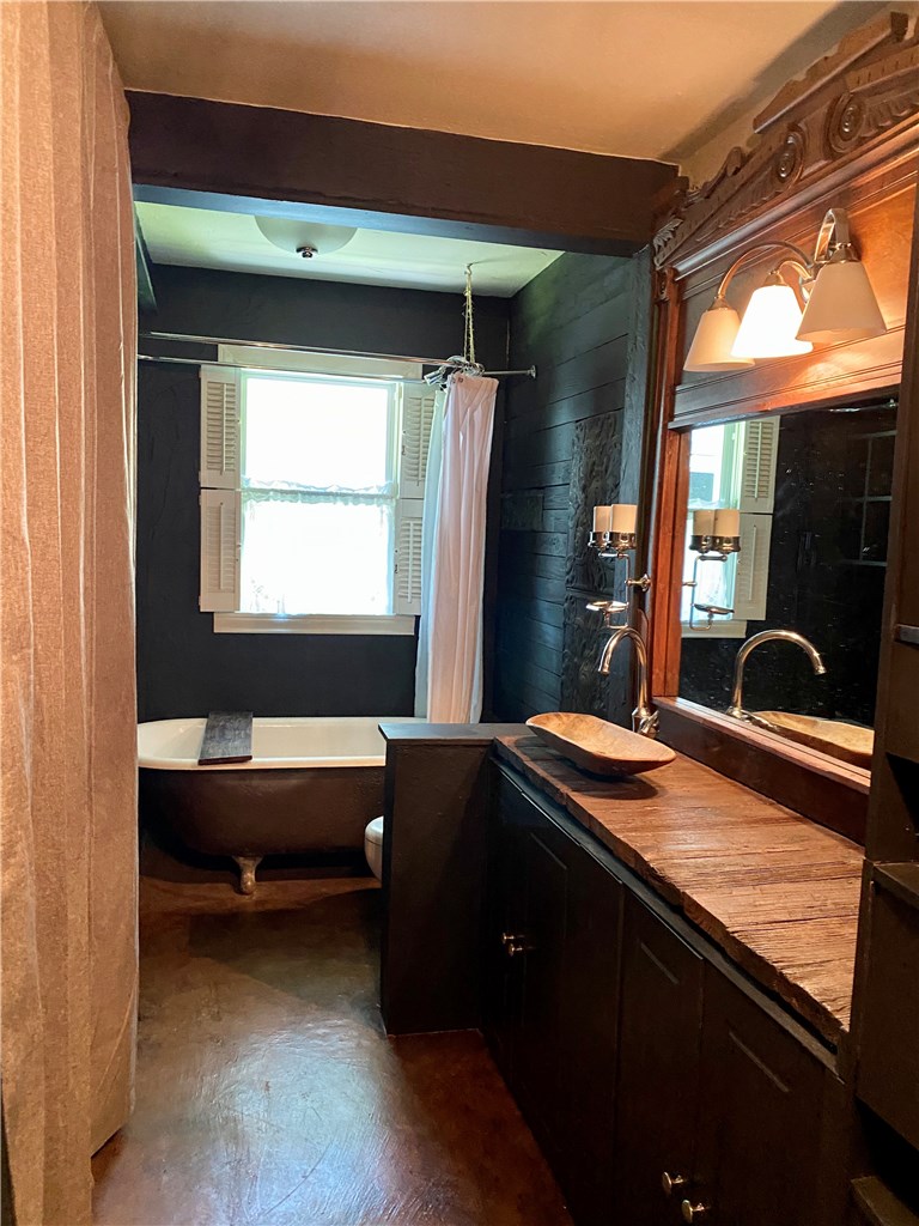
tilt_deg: -4.4
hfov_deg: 53.1
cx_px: 460
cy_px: 613
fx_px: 920
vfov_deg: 67.3
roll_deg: -2.6
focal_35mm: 26
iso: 500
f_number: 1.8
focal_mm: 4.25
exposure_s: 1/30
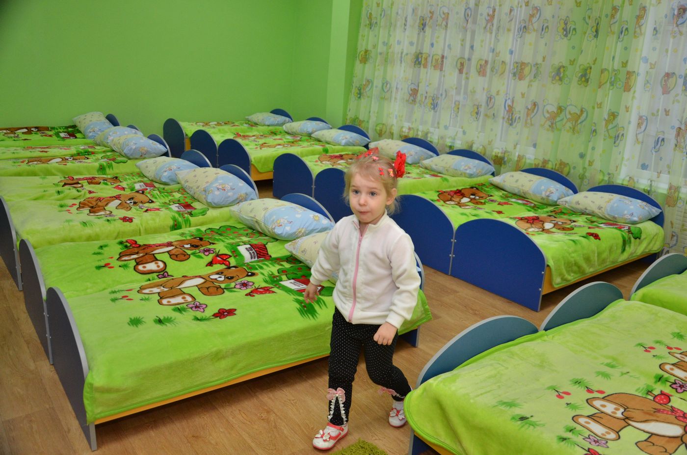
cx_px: 344
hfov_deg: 59.6
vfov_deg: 41.5
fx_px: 600
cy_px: 228
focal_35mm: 32
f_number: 3.8
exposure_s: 1/200
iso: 800
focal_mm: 21
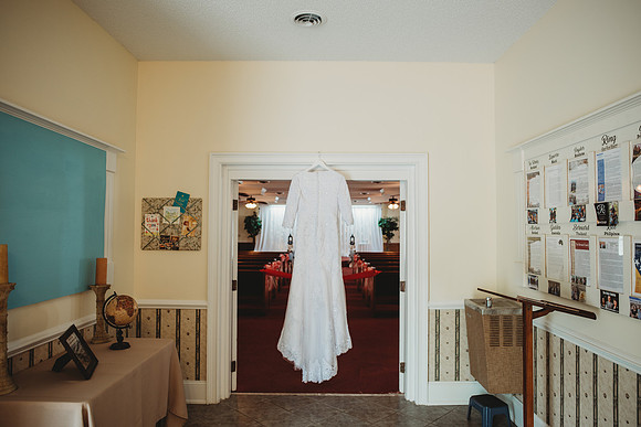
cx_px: 320
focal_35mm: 24
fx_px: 427
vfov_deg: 53.2
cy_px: 214
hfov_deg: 73.7
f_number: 2.8
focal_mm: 24
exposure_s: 1/80
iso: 500
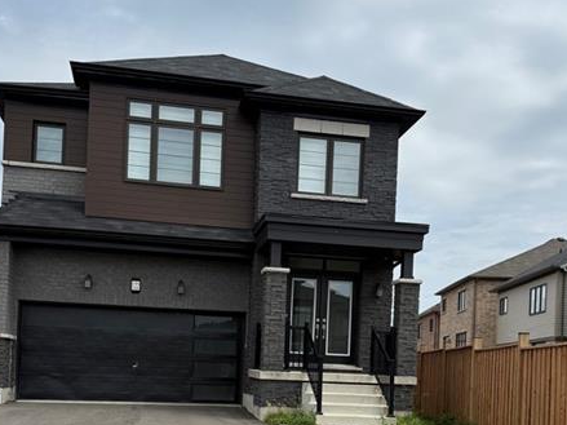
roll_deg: -0.6
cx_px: 292
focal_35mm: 42
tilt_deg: +3.1
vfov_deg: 32.9
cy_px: 367
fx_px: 688
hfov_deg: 44.8
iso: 80
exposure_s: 1/5714
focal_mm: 6.76
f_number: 1.78
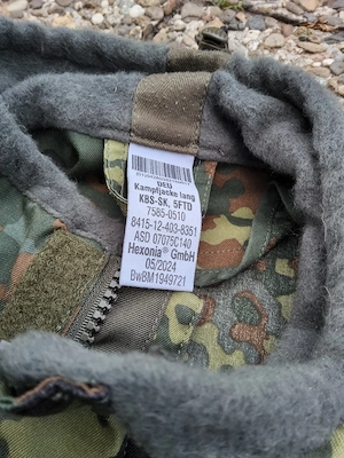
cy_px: 229
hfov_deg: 54.9
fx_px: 331
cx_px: 172
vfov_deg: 69.4
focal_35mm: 25
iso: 250
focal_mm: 3.08
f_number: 2
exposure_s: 1/120
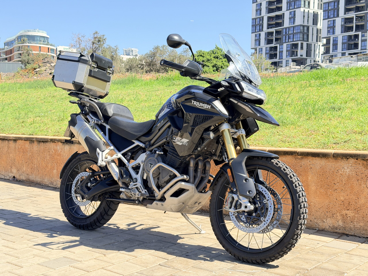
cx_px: 184
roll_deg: -0.6
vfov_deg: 30.3
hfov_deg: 39.7
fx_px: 510
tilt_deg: -3.1
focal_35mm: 48
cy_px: 138
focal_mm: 6.76
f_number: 1.78
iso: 100
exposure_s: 1/1307
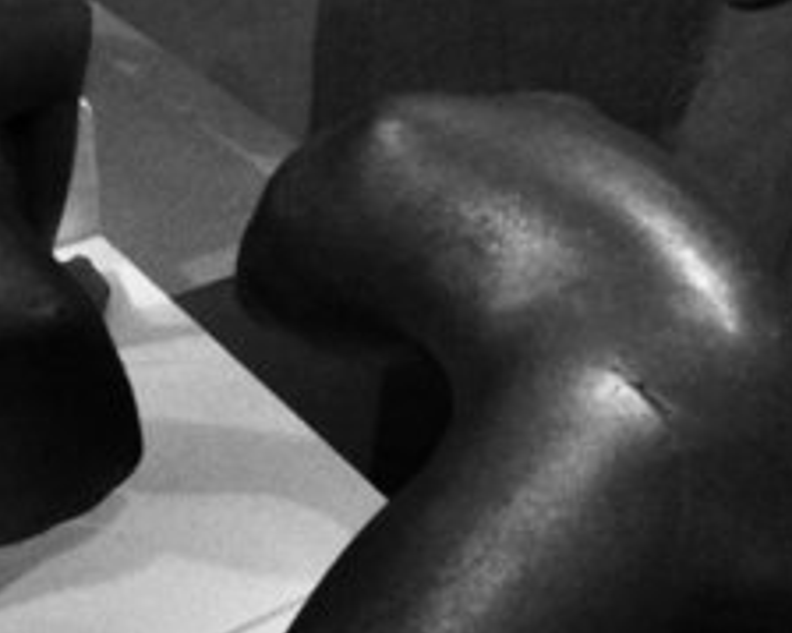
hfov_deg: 36.8
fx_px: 1171
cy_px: 416
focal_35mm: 50
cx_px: 246
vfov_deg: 30.0
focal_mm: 5.3
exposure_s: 1/400
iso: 640
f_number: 5
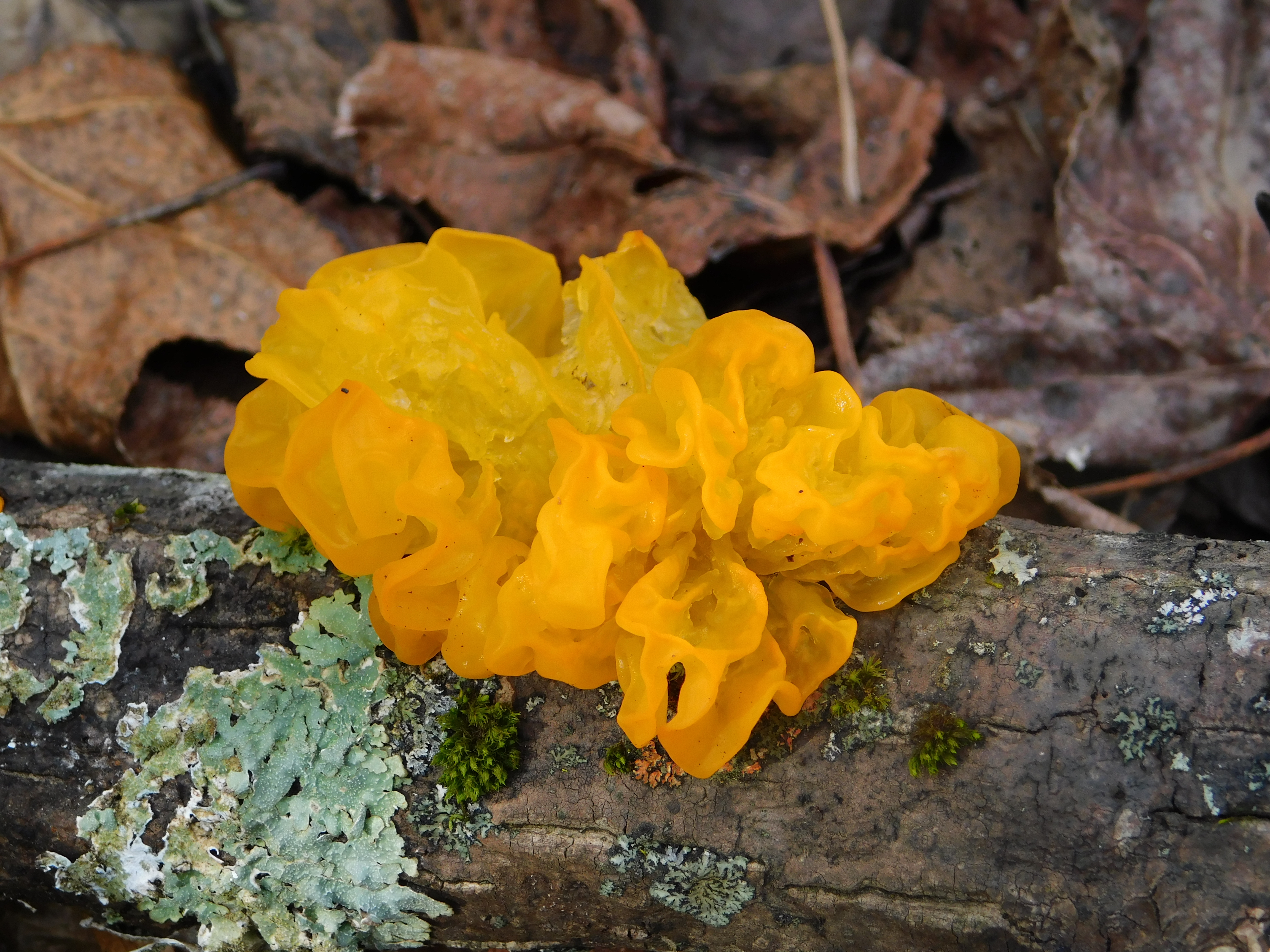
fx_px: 3632
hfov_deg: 19.8
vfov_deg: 14.9
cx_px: 635
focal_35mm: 99
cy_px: 476
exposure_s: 1/100
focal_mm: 17.6
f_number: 4.6
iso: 125
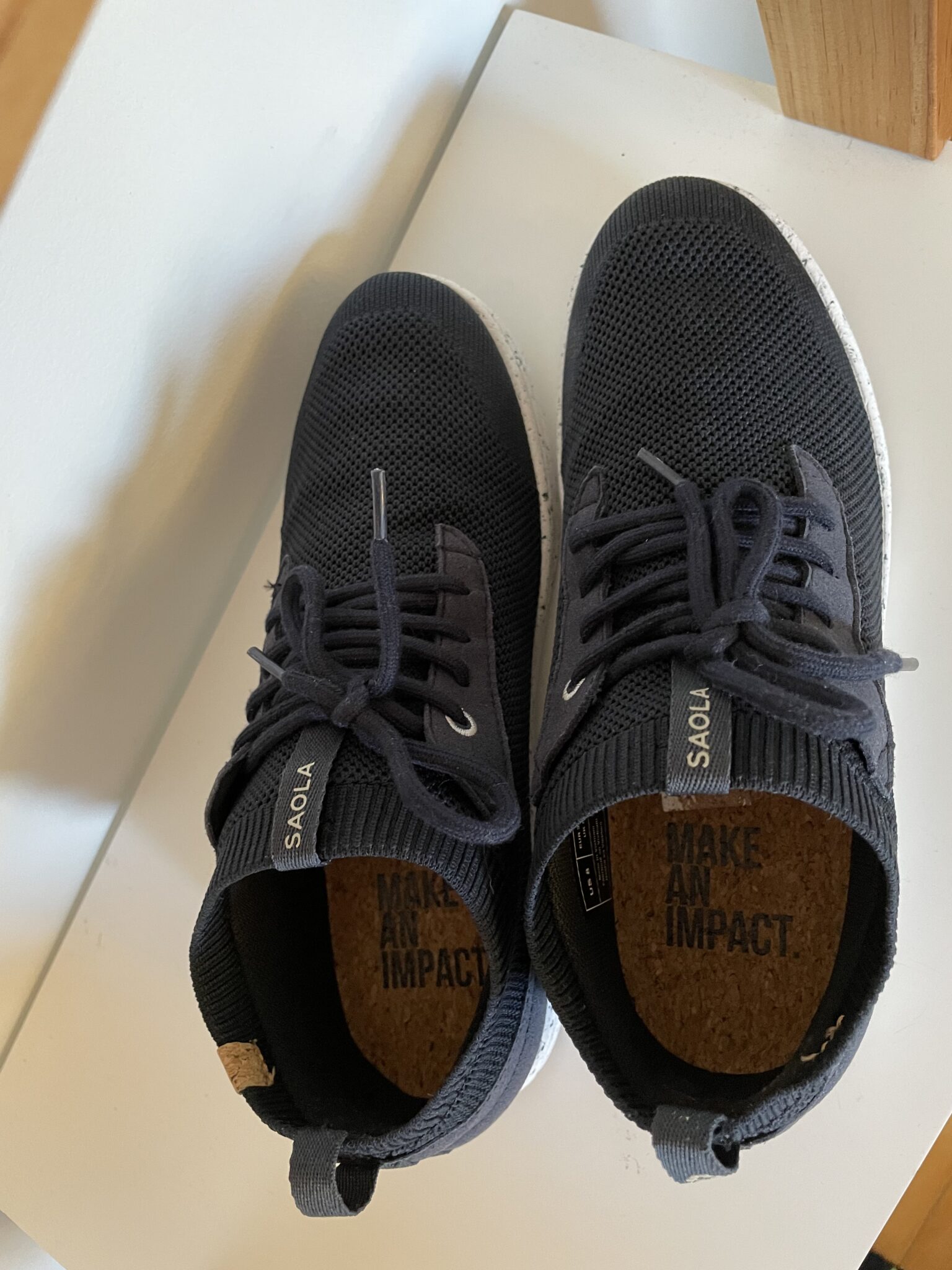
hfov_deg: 53.1
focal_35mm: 26
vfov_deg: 67.3
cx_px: 476
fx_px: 953
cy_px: 635
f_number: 1.6
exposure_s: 1/60
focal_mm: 4.2
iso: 400
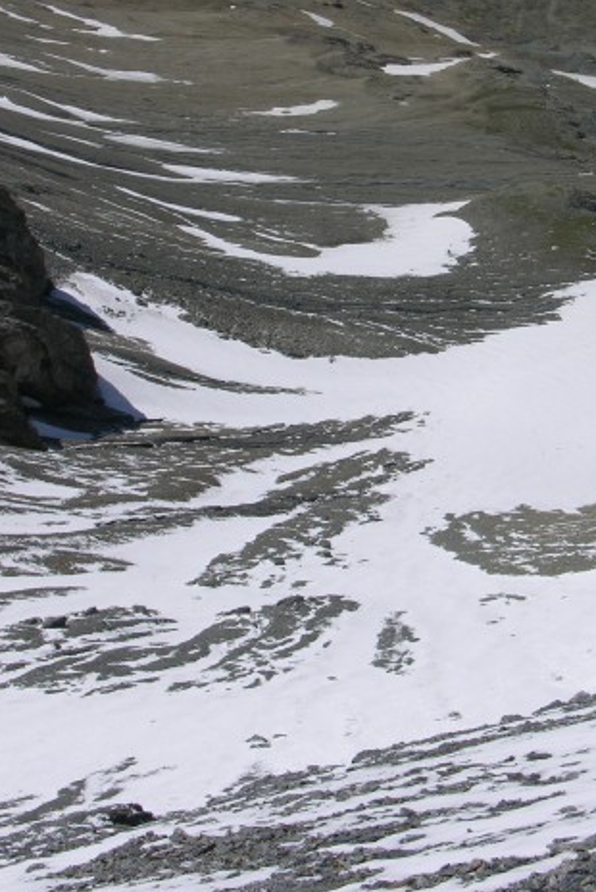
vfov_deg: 23.4
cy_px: 236
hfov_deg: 15.8
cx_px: 494
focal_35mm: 86
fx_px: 2132
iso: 50
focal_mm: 12.7
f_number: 7.6
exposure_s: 1/310
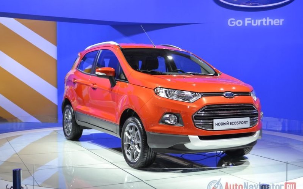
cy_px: 101
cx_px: 151
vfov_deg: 28.0
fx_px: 380
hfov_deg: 43.5
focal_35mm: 46
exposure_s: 1/60
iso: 400
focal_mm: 30
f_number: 4.5
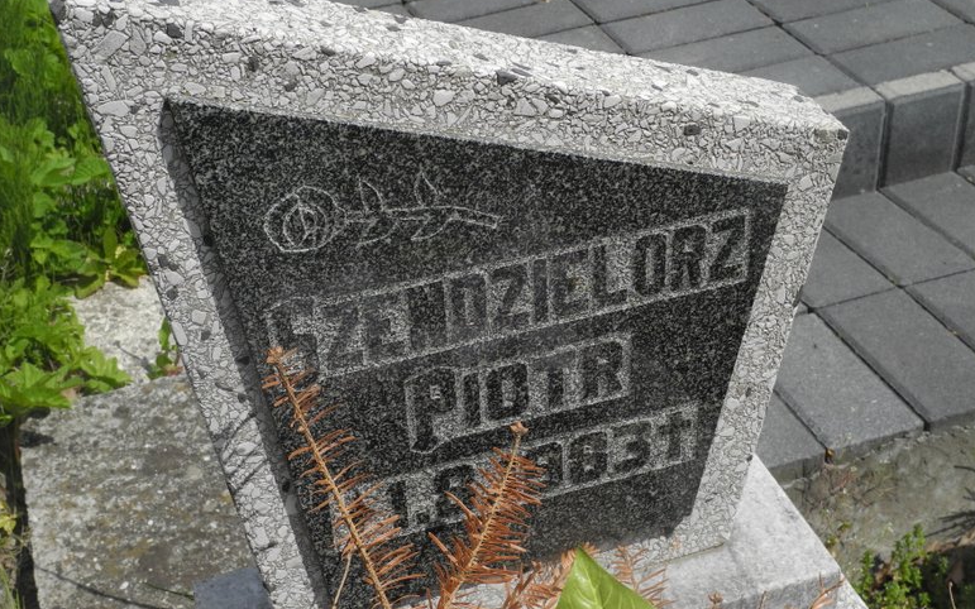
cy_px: 301
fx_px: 1462
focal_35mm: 55
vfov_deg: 23.6
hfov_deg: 36.9
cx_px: 481
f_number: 5
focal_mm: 10.7
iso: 100
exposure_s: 1/1000
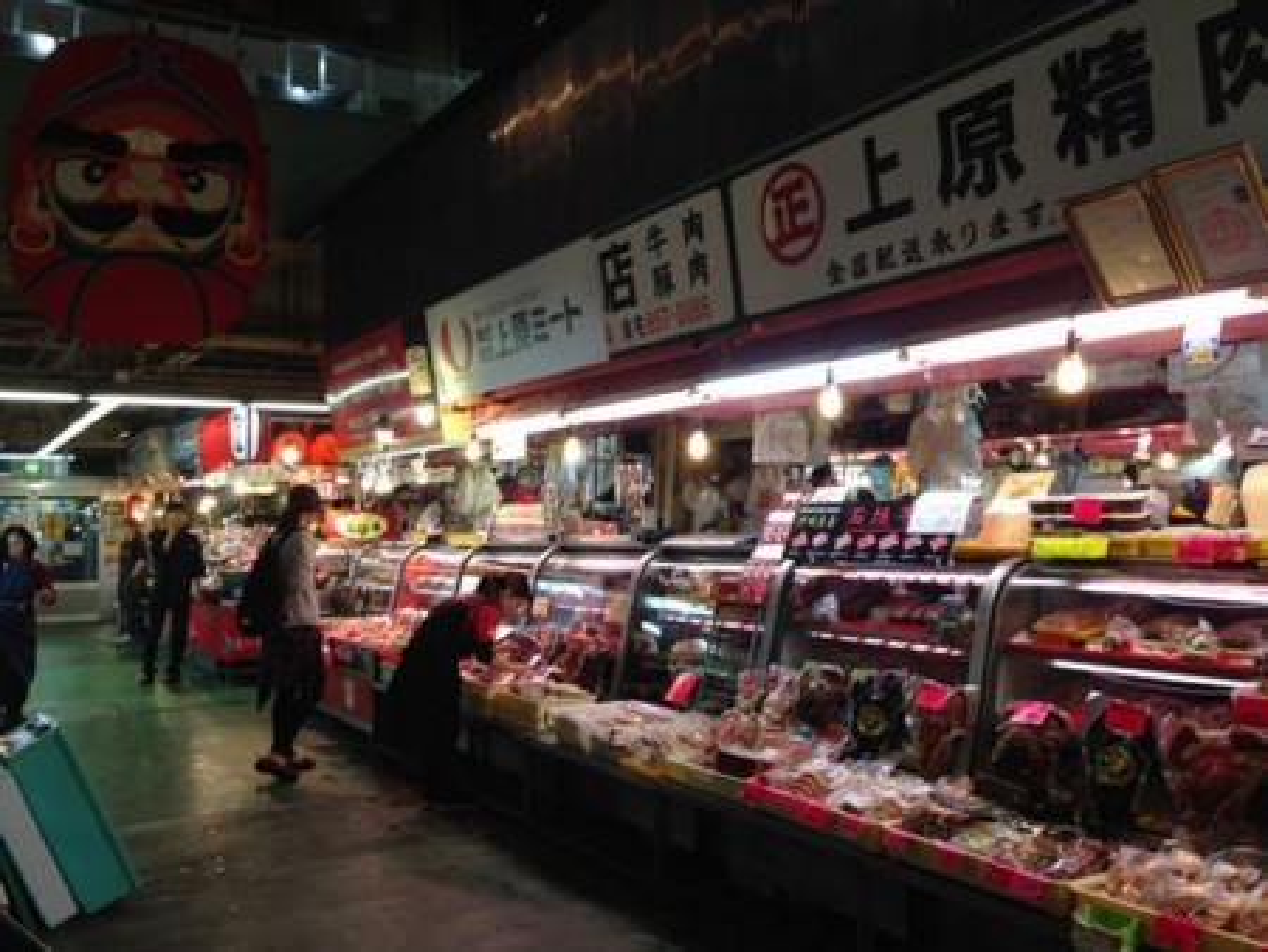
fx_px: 1209
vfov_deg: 43.0
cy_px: 476
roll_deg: -2.5
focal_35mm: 33
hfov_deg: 55.3
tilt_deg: +2.1
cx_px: 634
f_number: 2.4
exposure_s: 1/60
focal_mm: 4.12
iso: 64
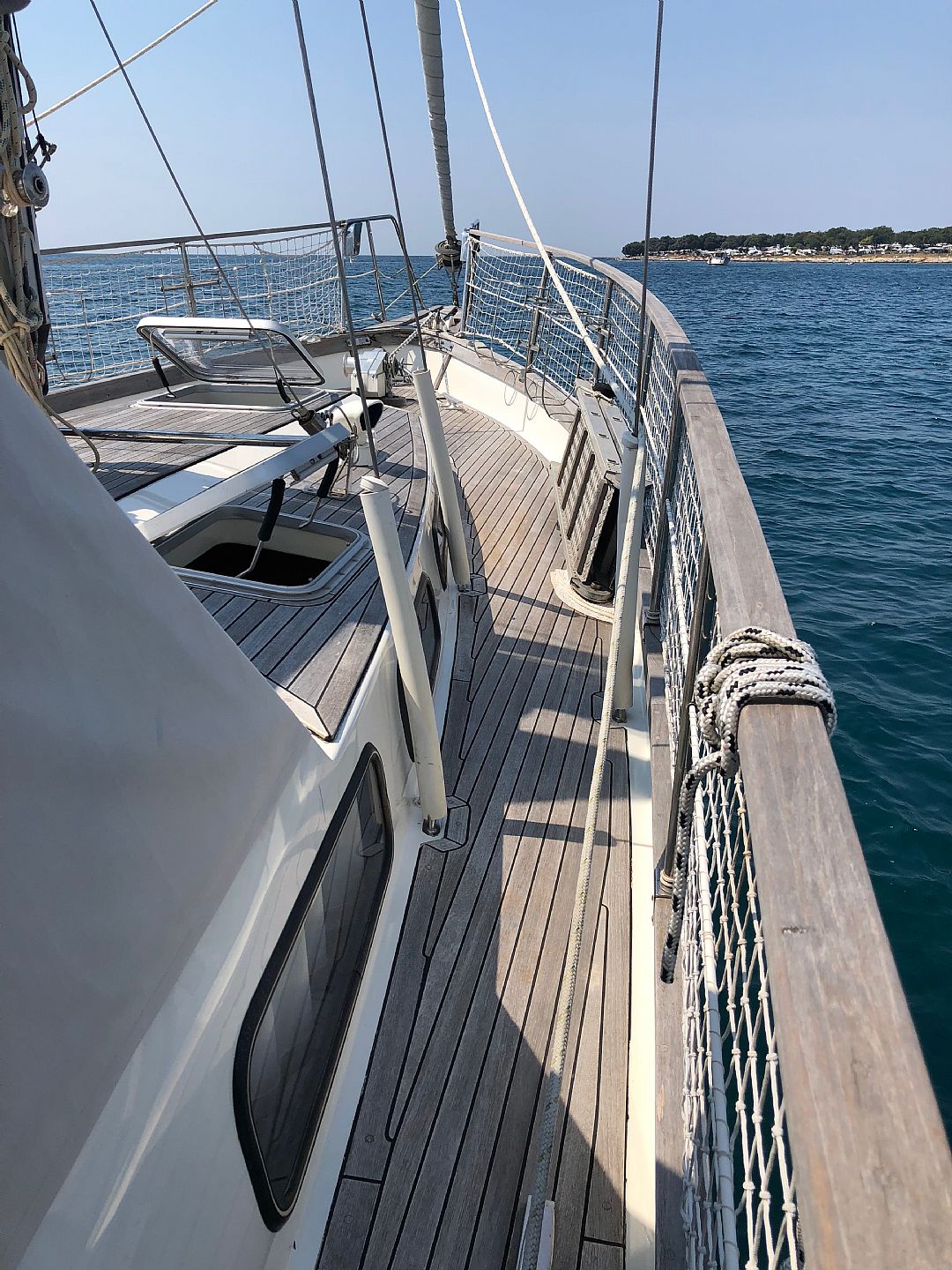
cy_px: 635
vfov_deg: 63.4
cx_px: 476
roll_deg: +1.1
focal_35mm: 28
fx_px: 1027
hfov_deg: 49.7
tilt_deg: -18.9
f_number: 1.8
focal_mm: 4
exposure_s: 1/3003
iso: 25
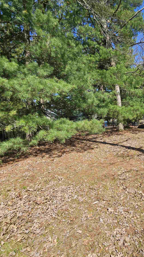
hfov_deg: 55.2
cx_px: 110
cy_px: 128
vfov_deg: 89.6
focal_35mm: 19
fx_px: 129
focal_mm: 2.2
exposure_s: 1/1505
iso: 50
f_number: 2.2
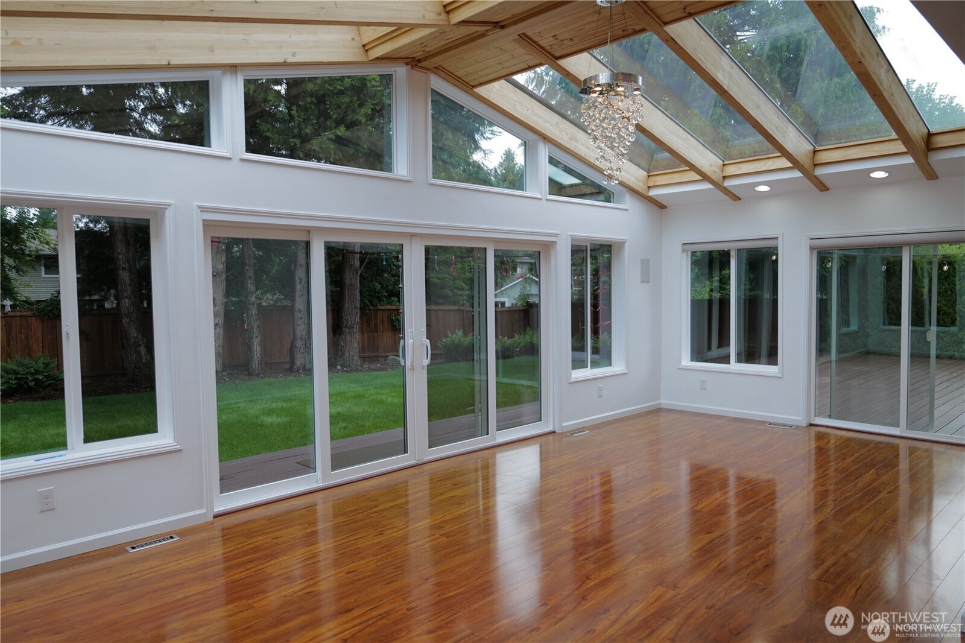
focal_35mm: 24
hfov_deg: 73.8
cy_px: 322
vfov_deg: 53.1
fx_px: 643
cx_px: 482
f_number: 3.5
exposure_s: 1/125
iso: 100
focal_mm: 24
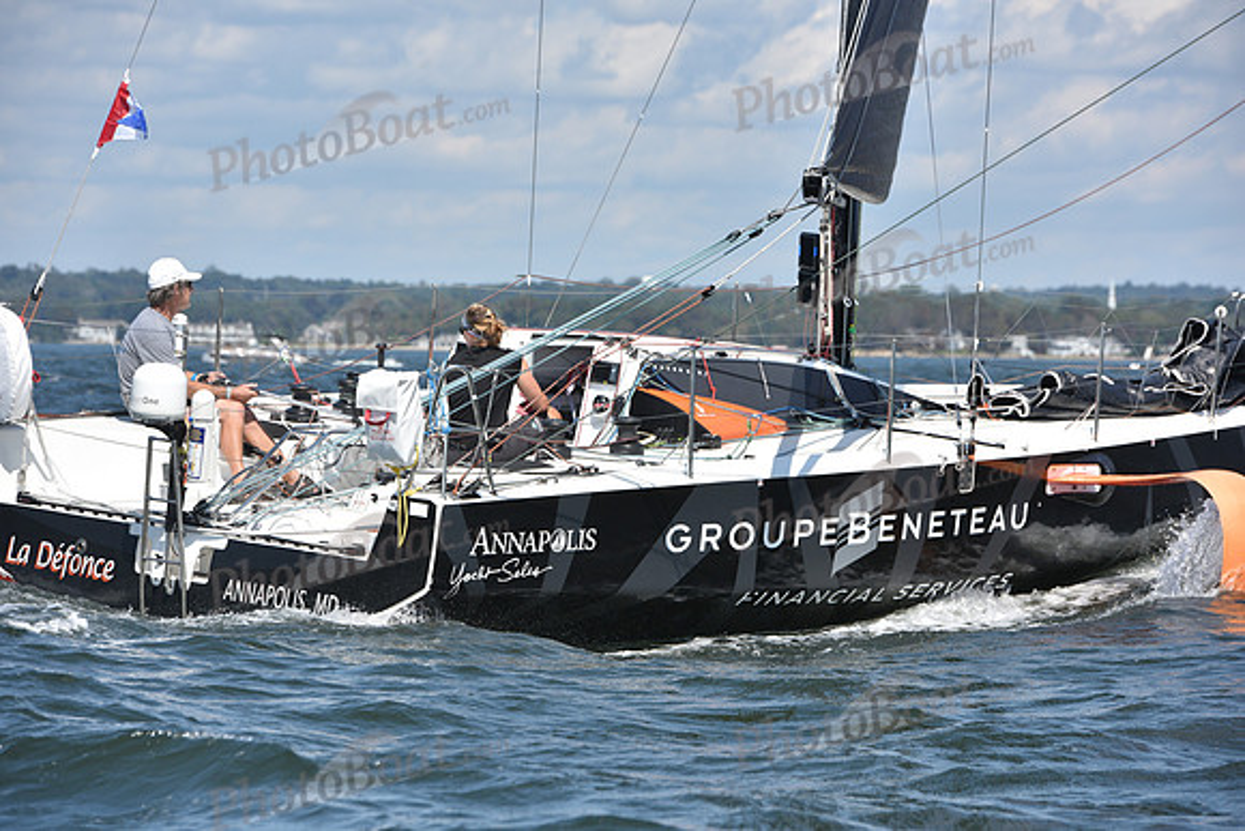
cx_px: 622
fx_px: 6399
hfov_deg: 11.1
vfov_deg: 7.4
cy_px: 416
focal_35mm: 185
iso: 320
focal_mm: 185
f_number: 8
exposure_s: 1/1250
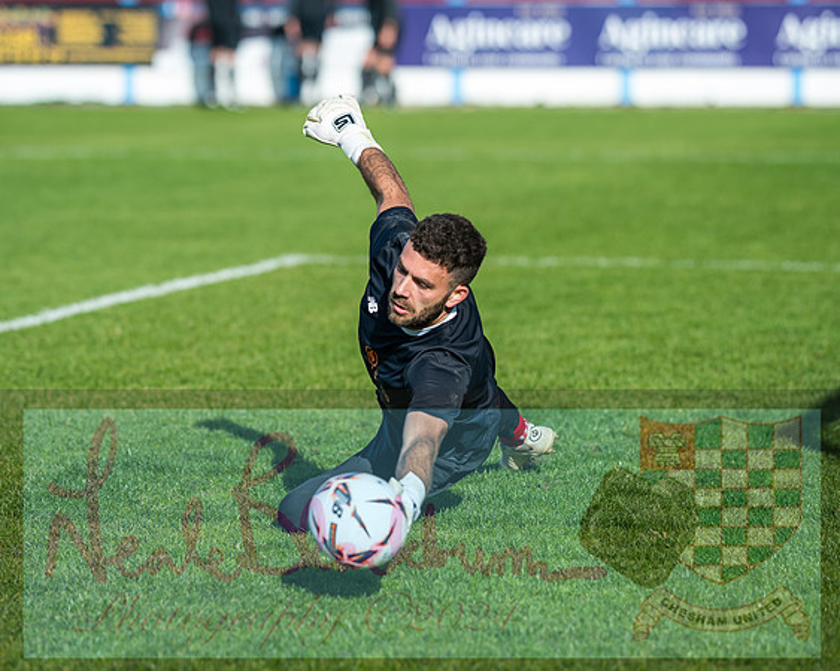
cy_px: 354
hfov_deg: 10.3
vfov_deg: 8.2
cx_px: 375
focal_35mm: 188
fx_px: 4675
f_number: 2.4
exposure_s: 1/2000
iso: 50
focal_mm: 135
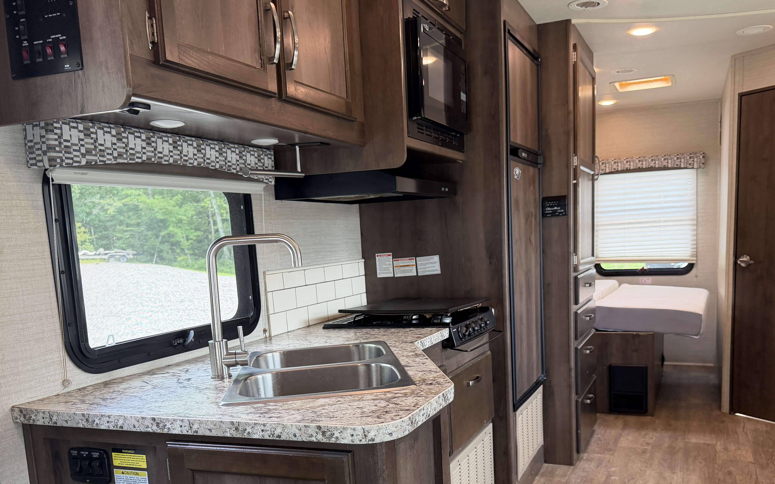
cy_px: 347
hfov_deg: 59.6
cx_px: 409
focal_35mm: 32
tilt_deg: -8.0
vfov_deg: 38.7
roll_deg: +4.5
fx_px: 676
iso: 200
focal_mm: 6.76
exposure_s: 1/86
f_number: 1.78
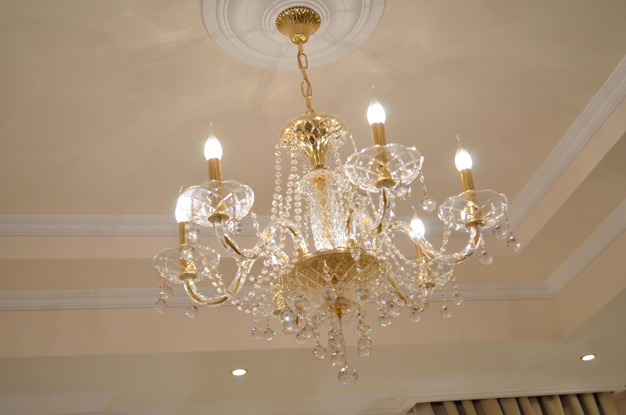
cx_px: 313
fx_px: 781
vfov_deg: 29.7
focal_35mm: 45
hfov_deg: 43.7
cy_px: 208
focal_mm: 30
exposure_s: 1/30
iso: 640
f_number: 4.5
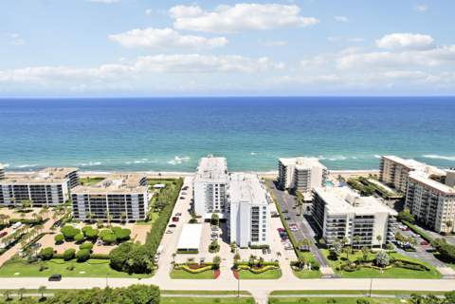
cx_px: 228
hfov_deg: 78.6
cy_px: 152
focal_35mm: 22
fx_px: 278
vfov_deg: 57.2
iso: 120
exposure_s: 1/90
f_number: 2.8
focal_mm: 8.38
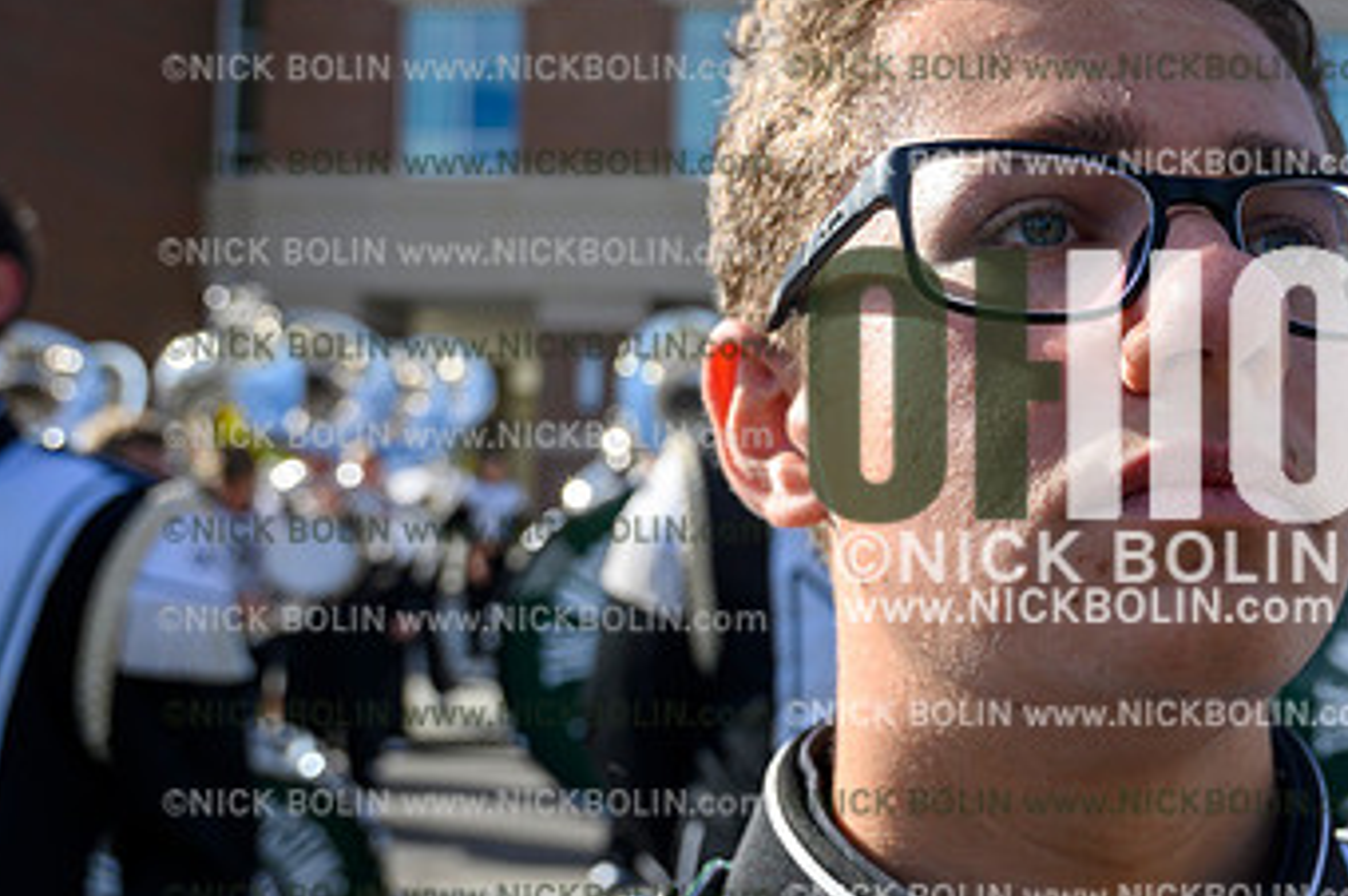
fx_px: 1534
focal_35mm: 41
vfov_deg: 32.6
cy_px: 436
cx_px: 1086
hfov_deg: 45.0
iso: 200
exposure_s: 1/800
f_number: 5
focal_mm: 24
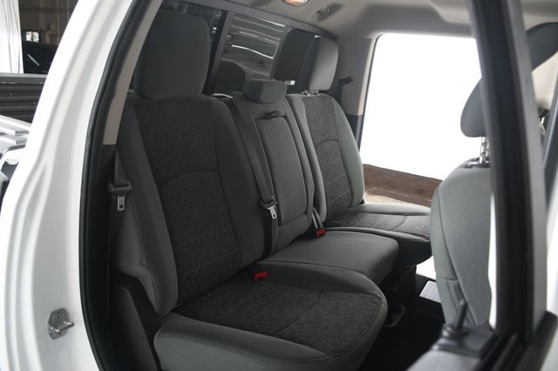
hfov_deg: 62.0
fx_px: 465
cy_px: 186
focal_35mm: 30
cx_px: 279
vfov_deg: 43.6
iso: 100
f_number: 4
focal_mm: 20
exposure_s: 1/160
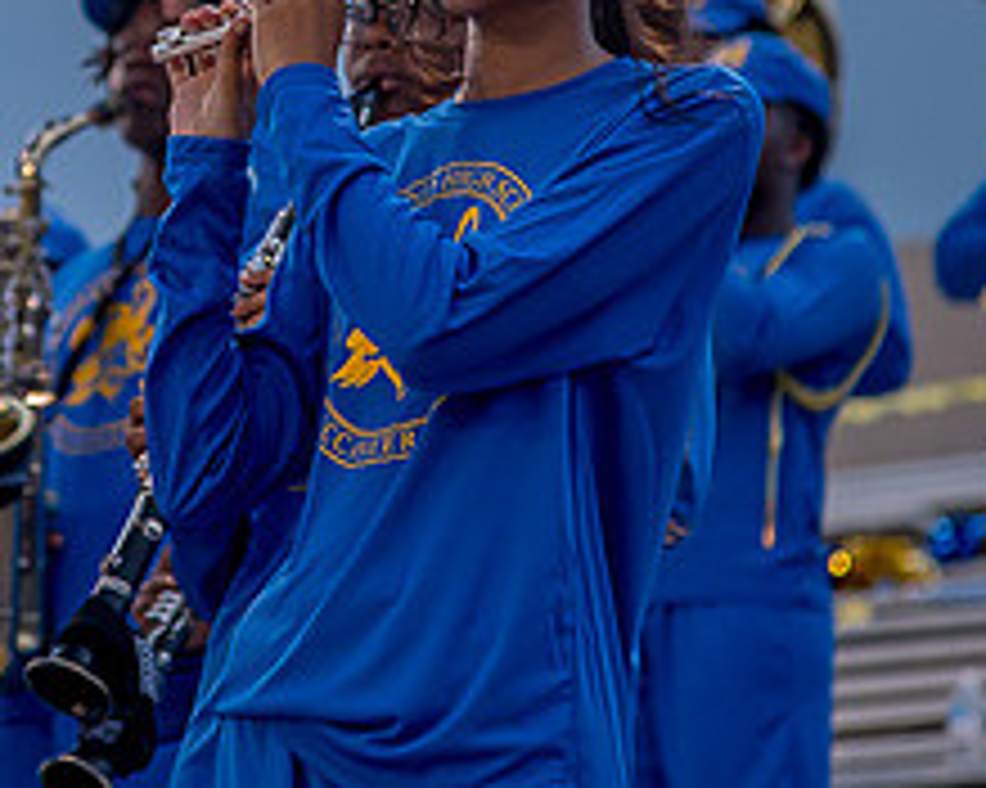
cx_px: 189
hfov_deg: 6.5
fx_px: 8692
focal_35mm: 298
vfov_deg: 5.2
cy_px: 72
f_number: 4
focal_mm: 120
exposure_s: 1/250
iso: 1250
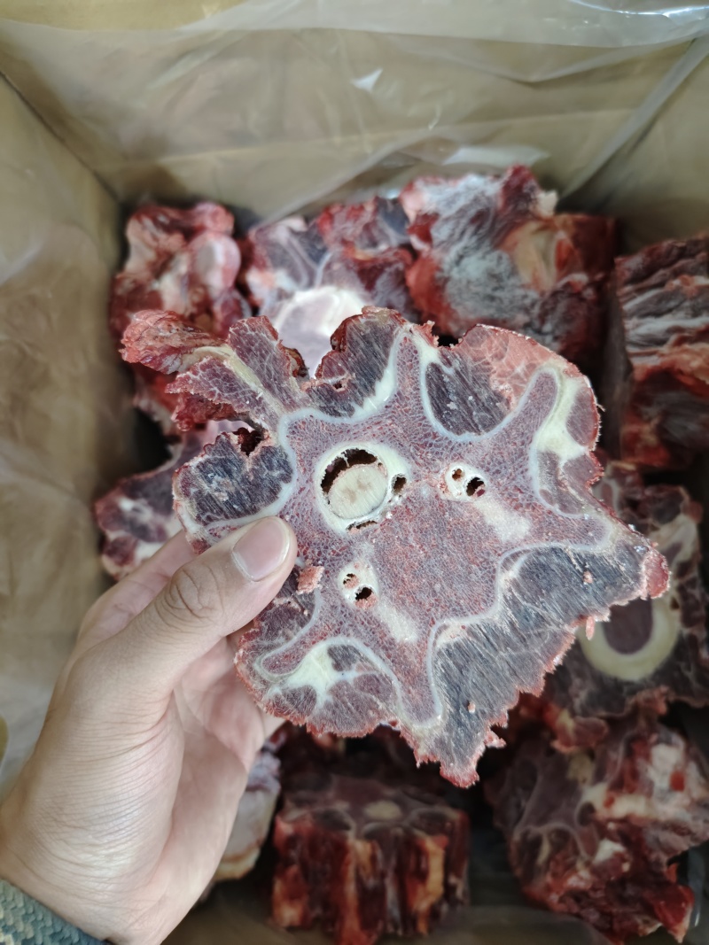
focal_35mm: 23
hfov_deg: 58.9
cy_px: 472
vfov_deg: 73.9
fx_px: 628
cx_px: 354
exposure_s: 1/50
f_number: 1.88
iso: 1843
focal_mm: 5.56
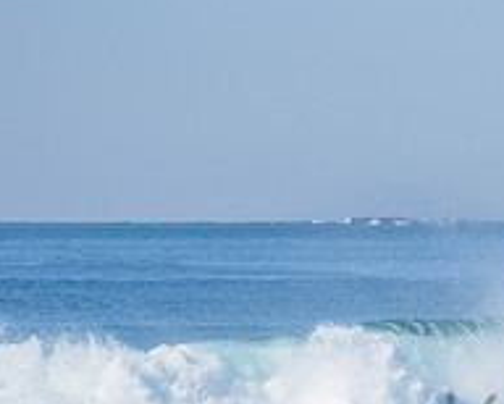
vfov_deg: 2.7
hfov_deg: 3.4
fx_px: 8451
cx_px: 717
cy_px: 411
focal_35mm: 566
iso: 220
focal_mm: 200
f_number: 5.6
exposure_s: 1/2500
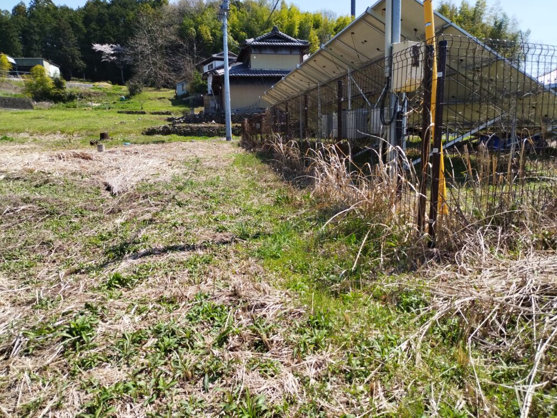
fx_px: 434
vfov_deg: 51.4
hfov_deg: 65.3
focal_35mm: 27
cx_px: 278
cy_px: 209
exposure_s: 1/2456
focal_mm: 4.7
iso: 50
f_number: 1.79
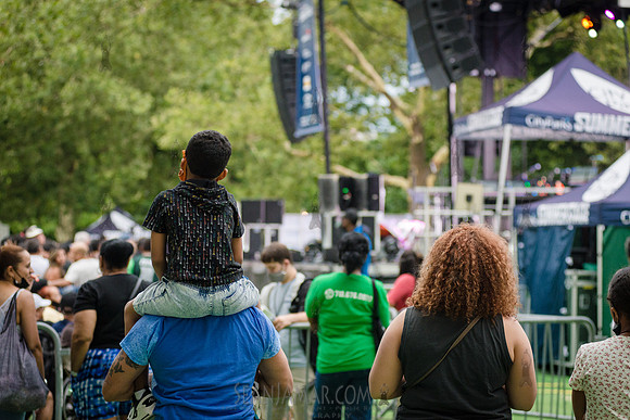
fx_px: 1505
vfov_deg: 15.9
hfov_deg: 23.6
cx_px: 315
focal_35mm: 86
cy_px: 210
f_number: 4
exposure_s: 1/250
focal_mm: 86
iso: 2000
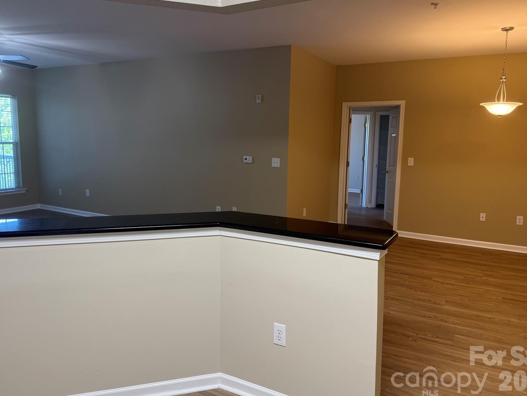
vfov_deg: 53.0
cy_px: 186
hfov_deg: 67.3
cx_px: 273
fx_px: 396
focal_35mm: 26
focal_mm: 6.76
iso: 125
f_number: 1.78
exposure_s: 1/60
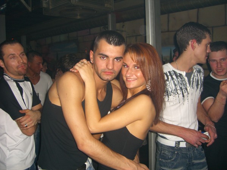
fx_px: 249
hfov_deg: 49.0
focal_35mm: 38
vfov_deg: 37.7
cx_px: 114
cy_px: 85
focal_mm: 7.9
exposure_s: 1/60
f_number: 2.8
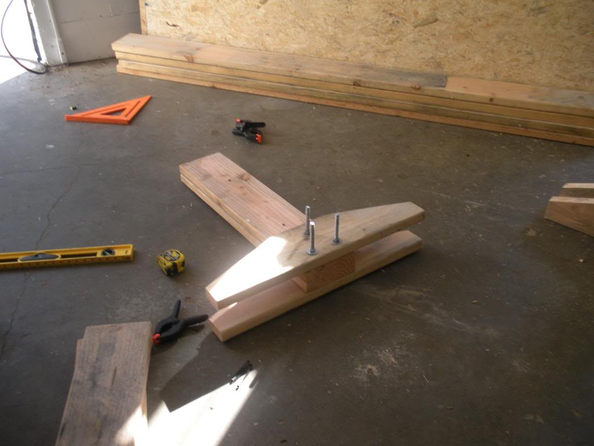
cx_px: 297
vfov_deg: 39.7
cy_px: 223
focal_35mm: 36
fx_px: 618
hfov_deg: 51.4
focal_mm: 6.3
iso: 84
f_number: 3.5
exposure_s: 1/58
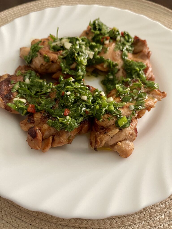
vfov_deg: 69.4
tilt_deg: -56.9
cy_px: 114
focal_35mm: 25
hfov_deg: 54.9
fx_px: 166
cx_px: 86
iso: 320
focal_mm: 5.1
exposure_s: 1/60
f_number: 1.6
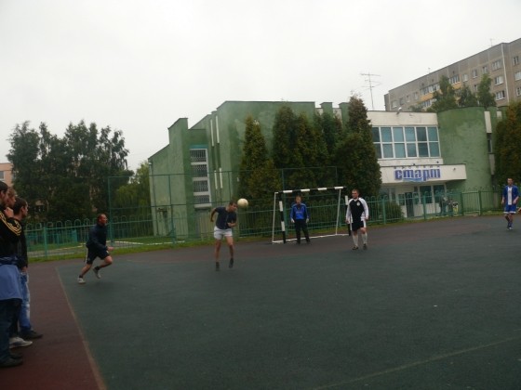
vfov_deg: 40.7
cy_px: 195
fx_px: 527
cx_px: 260
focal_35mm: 35
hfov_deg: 52.6
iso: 100
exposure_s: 1/160
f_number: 4
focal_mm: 7.4
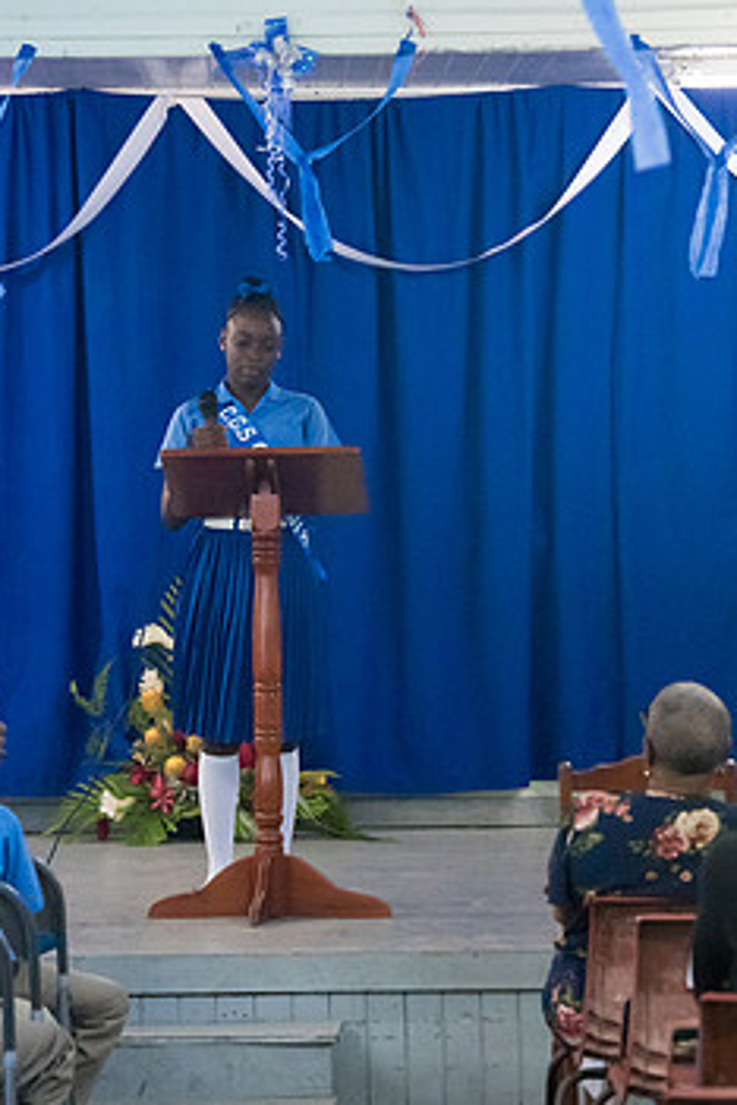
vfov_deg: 11.9
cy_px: 667
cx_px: 381
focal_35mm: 173
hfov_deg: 7.9
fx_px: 5312
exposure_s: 1/200
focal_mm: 135
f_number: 6.3
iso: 25600
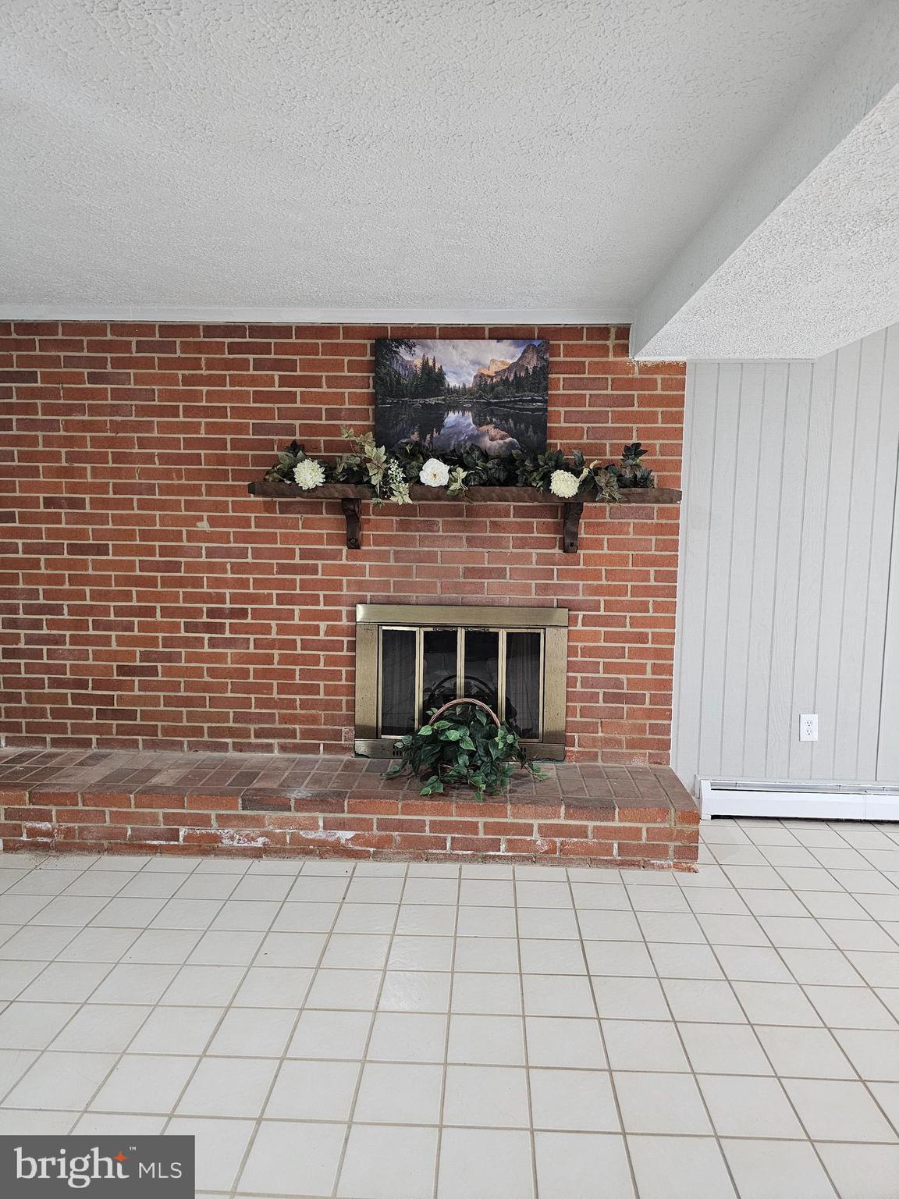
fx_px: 796
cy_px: 600
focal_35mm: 23
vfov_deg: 73.9
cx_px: 450
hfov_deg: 58.9
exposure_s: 1/120
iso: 800
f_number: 1.7
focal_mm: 6.3
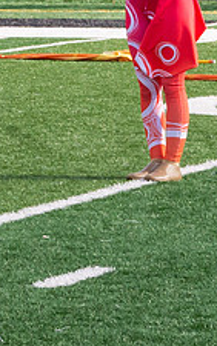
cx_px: -344
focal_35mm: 358
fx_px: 3381
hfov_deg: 3.6
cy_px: -7
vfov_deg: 5.8
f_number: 10
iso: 1600
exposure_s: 1/2000
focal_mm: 70
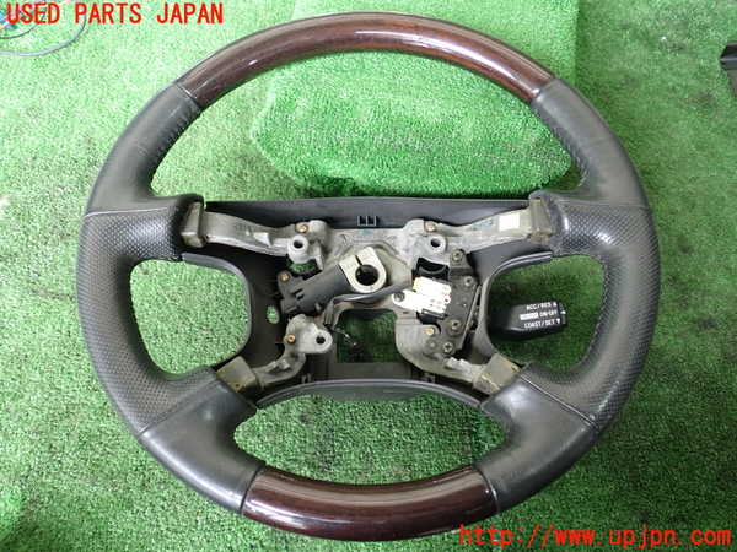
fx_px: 639
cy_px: 276
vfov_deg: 46.8
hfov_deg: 60.0
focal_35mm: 30
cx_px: 368
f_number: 2.3
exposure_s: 1/30
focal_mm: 5.4
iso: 200
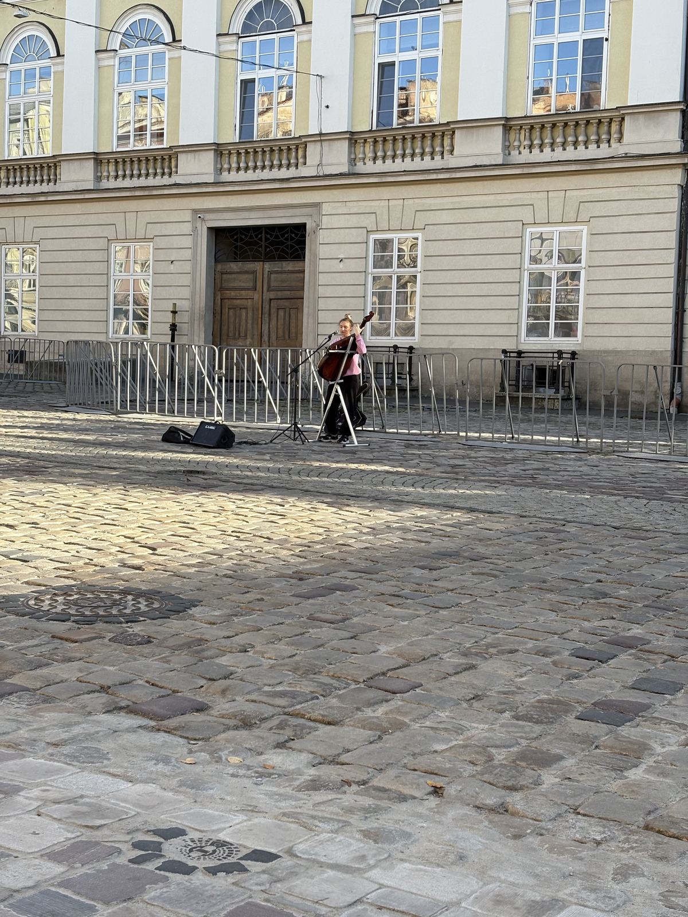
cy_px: 458
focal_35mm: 52
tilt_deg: -3.3
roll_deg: -1.4
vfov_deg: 36.8
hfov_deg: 28.0
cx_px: 344
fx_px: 1378
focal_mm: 5.96
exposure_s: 1/539
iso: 32
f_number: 1.6
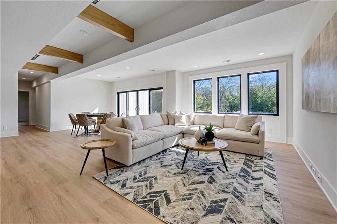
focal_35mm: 14
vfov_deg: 81.2
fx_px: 131
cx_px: 168
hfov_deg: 104.3
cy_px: 112
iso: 100
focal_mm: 14
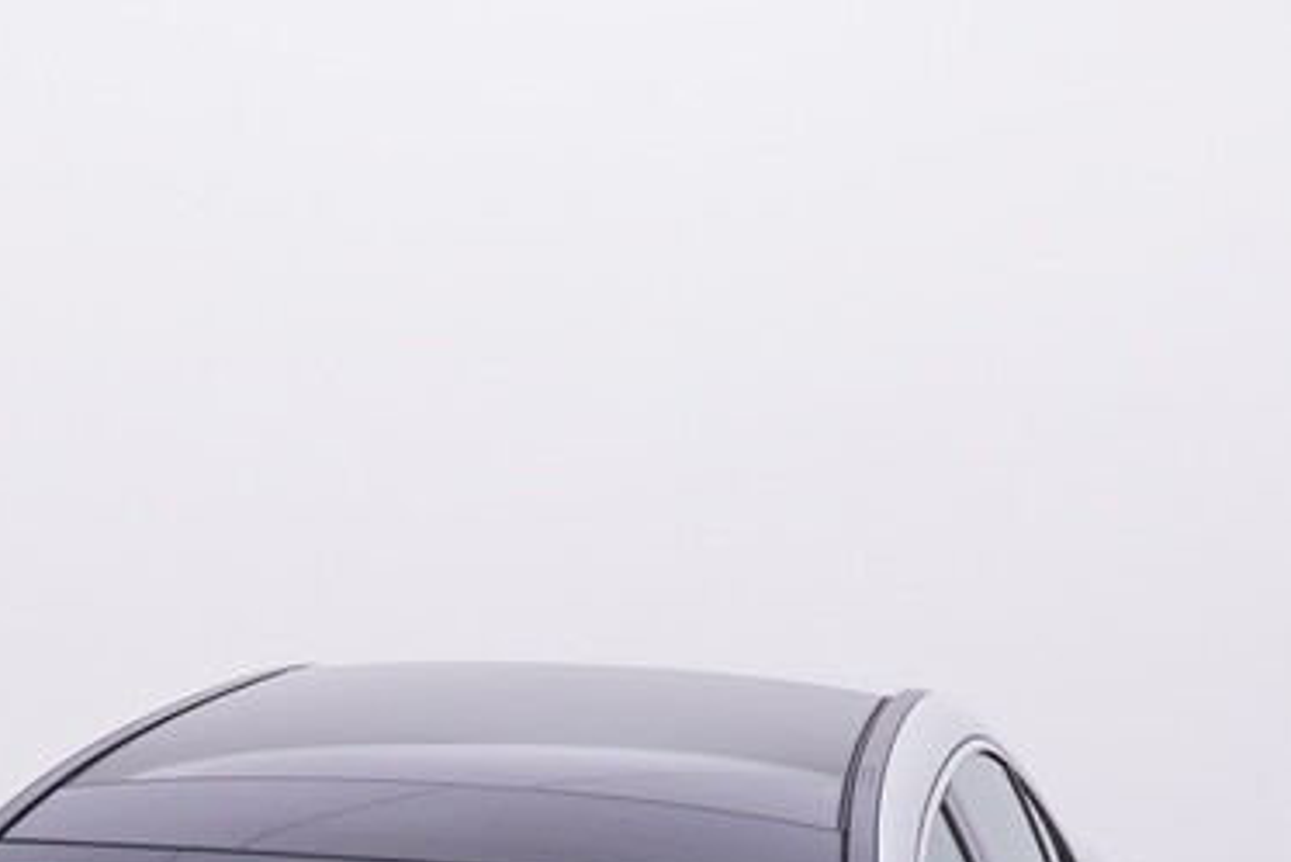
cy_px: 1219
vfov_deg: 14.8
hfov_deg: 23.2
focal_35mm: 87
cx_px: 343
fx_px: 3119
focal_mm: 15
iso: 200
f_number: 5
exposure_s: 1/80
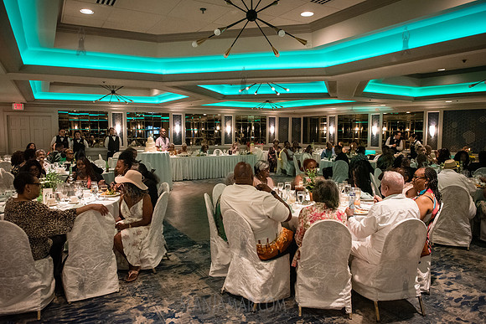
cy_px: 162
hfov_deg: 72.8
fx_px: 330
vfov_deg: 52.4
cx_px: 243
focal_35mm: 24
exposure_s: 1/200
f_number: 4
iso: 10000
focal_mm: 24
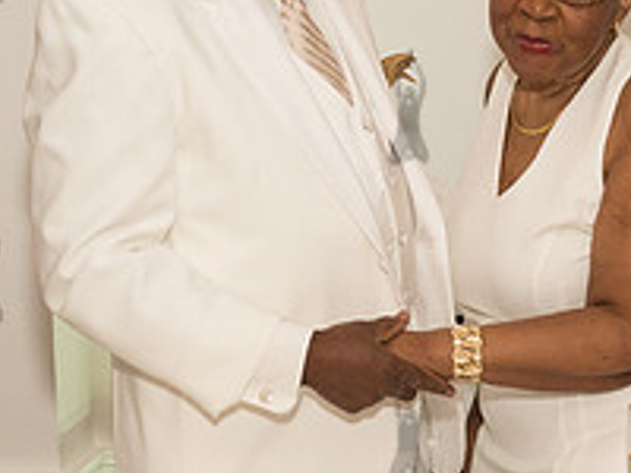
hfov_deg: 14.7
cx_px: 333
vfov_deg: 11.0
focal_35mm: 134
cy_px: 128
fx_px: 2443
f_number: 4
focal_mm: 40
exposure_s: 1/500
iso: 2500
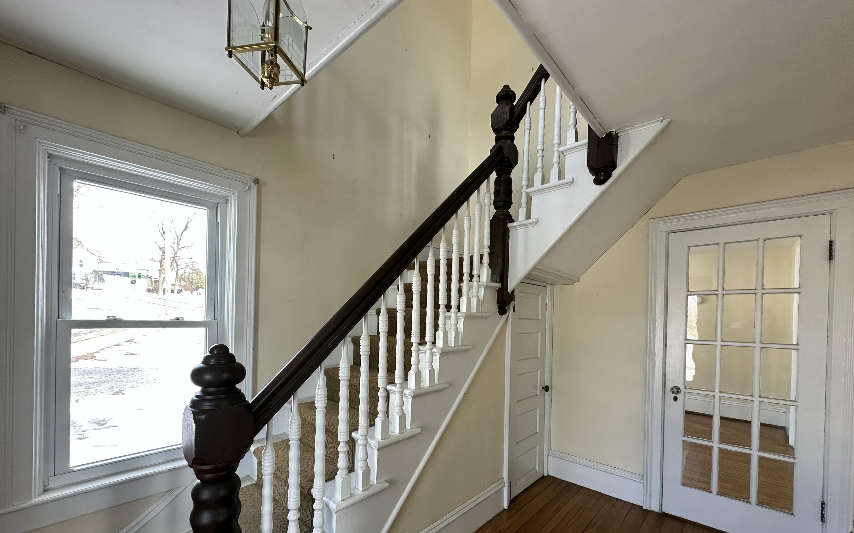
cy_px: 319
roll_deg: -0.3
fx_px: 349
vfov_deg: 74.0
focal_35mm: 15
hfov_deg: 101.5
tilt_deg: +0.1
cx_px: 431
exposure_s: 1/99
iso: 125
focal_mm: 2.22
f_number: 2.2
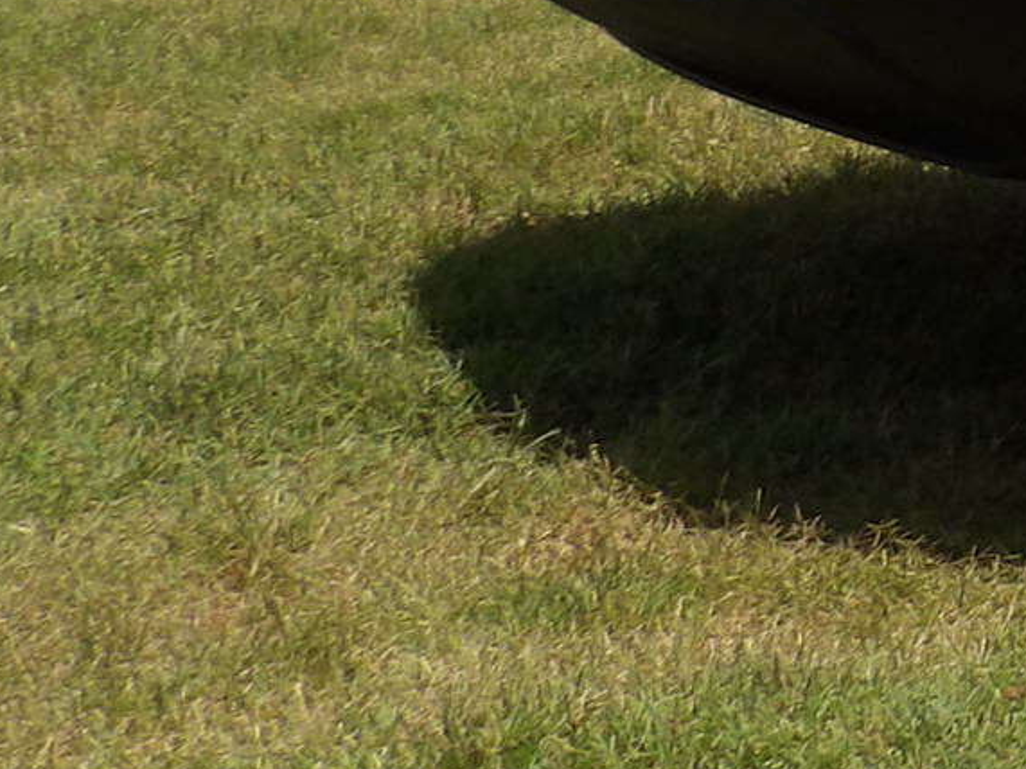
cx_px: 2230
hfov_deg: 14.2
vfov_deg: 12.7
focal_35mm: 109
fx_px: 3230
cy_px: -465
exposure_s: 1/699
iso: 100
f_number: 4.6
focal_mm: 4.3
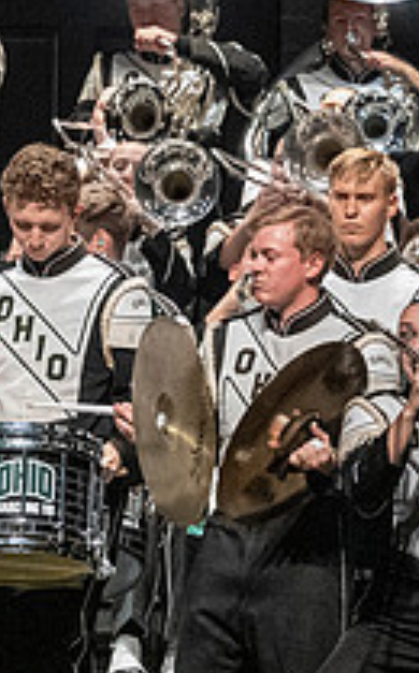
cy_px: 486
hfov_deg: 2.2
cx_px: 886
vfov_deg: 3.5
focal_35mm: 595
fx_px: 10909
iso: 5000
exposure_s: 1/500
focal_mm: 140
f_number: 4
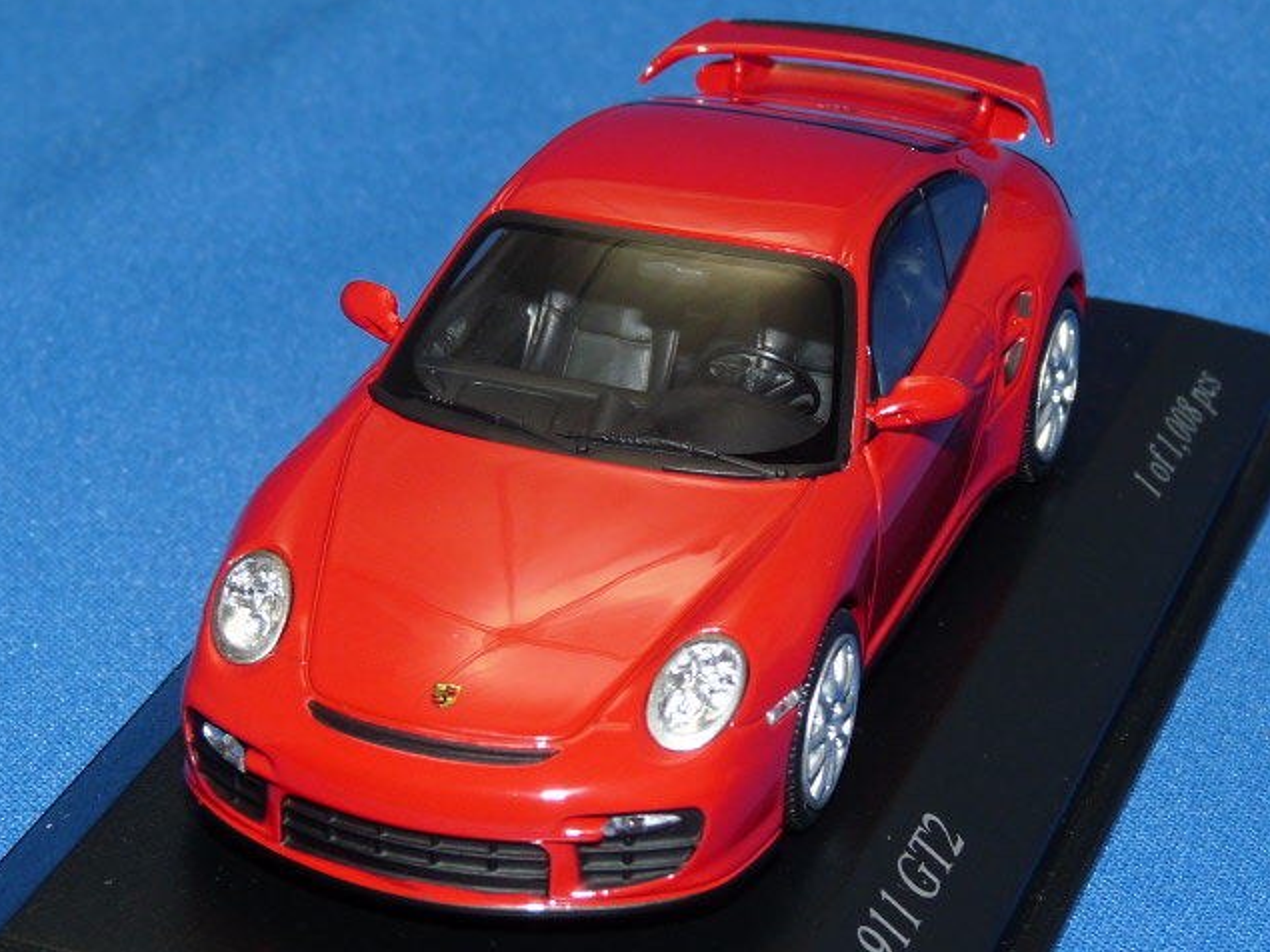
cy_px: 474
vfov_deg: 11.9
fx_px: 4548
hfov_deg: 15.9
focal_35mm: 124
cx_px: 632
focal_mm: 12.4
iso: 100
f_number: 4
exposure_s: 1/40
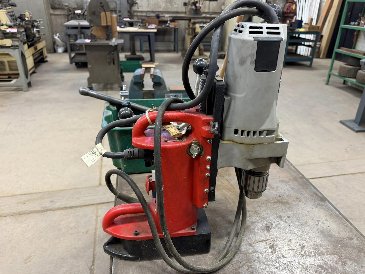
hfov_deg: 67.3
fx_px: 274
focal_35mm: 26
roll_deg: -1.5
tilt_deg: -26.5
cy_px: 142
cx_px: 186
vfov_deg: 53.1
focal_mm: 6.76
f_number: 1.78
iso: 160
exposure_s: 1/120
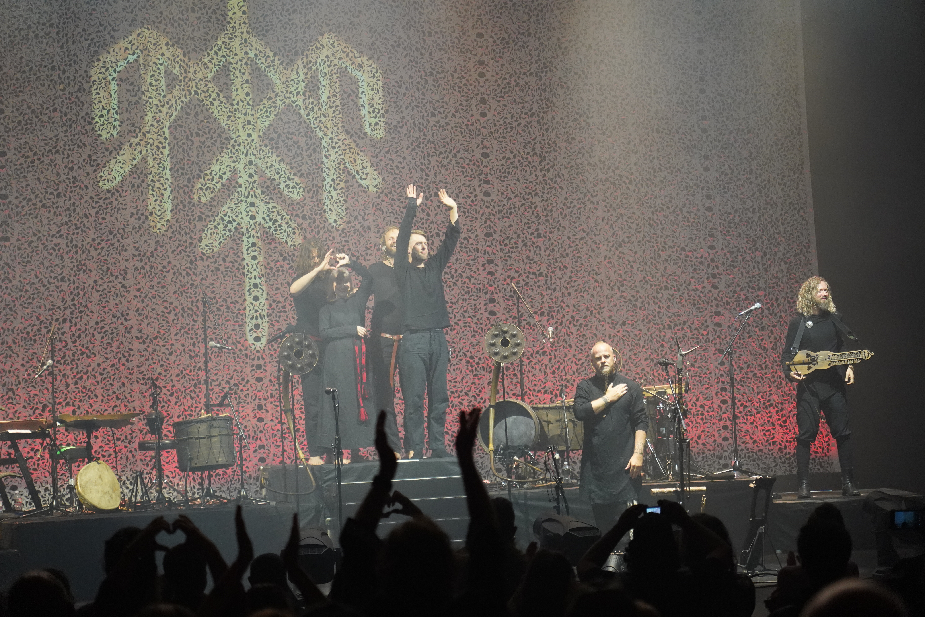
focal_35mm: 105
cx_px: 462
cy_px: 308
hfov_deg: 19.5
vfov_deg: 13.0
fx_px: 2698
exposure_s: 1/160
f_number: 4
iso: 5000
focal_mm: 105
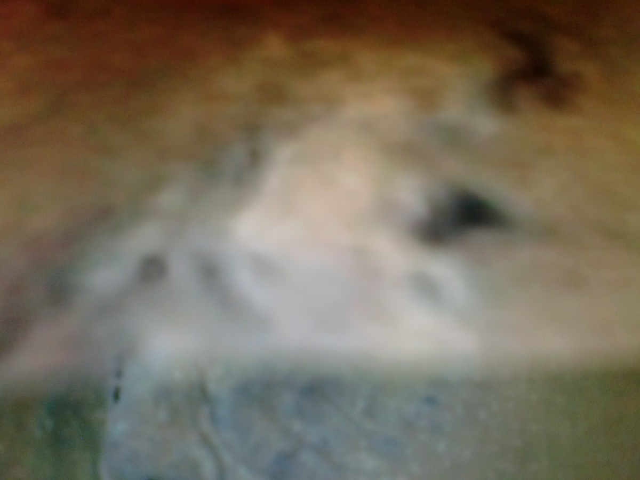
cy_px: 240
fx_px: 647
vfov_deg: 40.7
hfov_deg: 52.6
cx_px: 320
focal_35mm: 35
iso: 200
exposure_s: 1/60
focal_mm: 6.3
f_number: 3.1
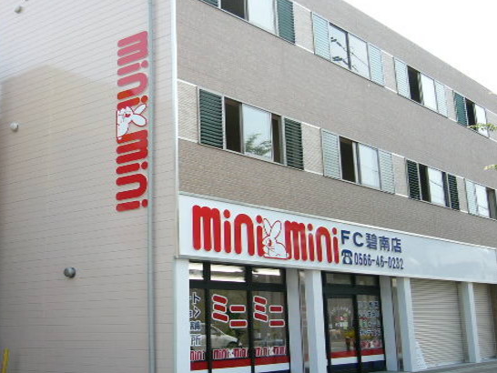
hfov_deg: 45.7
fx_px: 589
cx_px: 261
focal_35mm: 41
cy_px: 179
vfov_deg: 35.2
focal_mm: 5.8
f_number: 2.8
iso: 50
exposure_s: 1/400
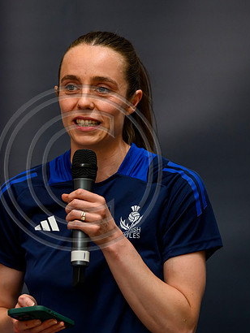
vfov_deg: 8.3
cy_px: 167
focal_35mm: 238
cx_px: 62
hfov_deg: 6.2
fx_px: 2289
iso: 4000
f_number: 3.5
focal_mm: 160
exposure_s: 1/400
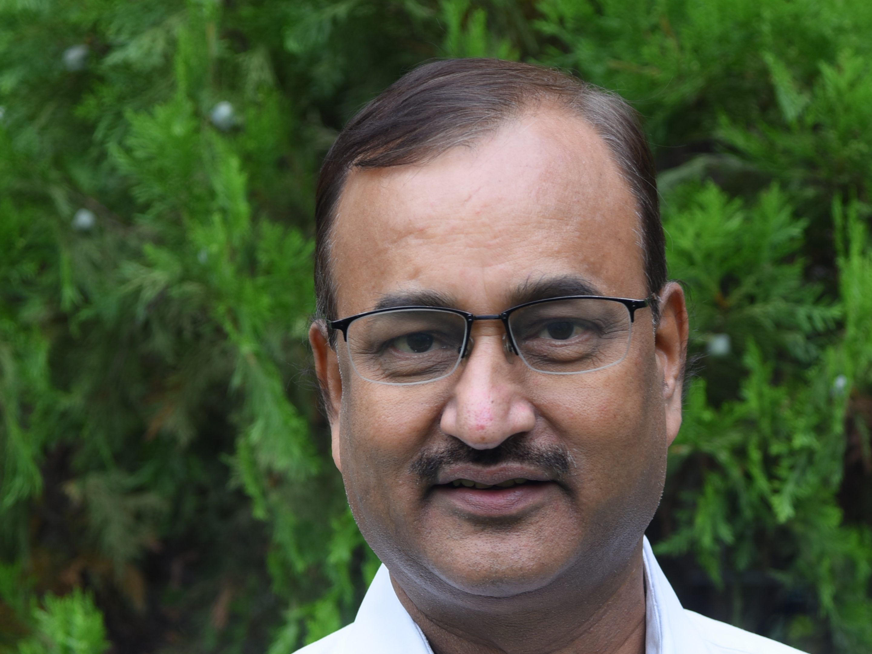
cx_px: 521
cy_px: 653
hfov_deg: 8.2
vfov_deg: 6.1
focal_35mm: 241
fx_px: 6071
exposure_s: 1/160
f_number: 4.5
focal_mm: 120
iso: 160
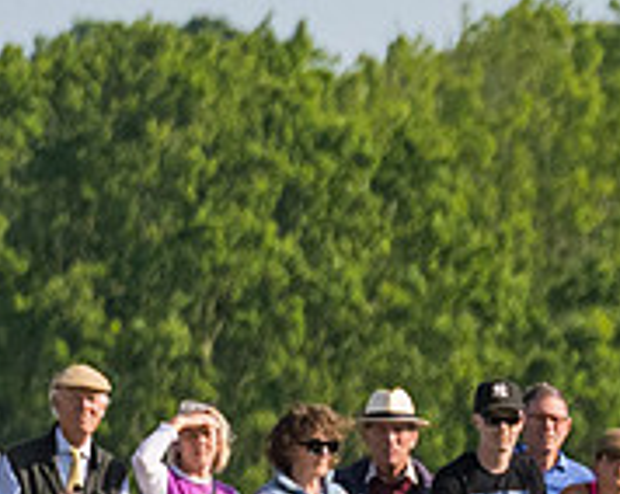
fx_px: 38620
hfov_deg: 0.9
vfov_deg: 0.7
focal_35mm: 2107
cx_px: 1953
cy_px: 1007
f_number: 4
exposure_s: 1/8000
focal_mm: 200
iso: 500
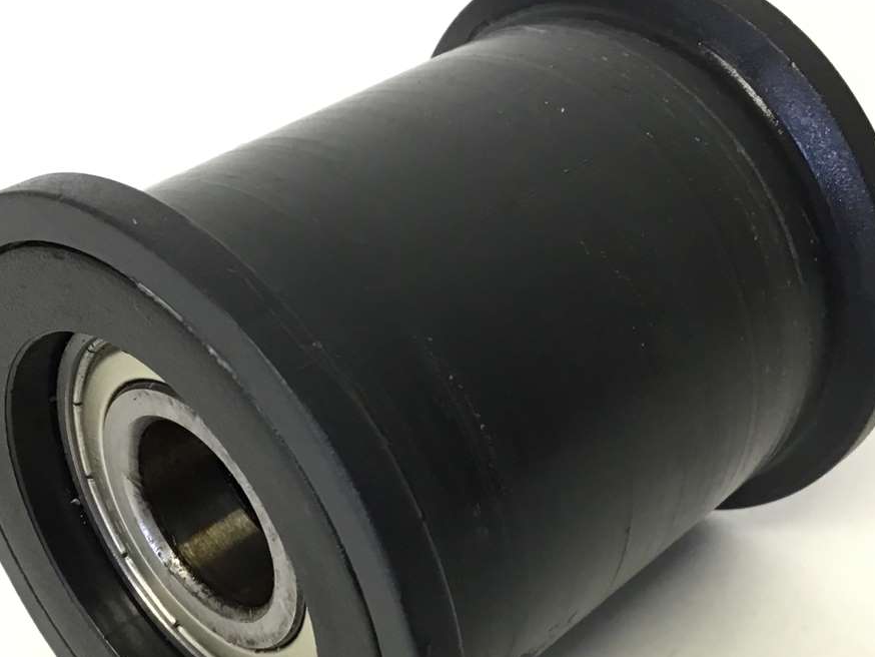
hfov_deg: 32.7
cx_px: 384
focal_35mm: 59
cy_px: 375
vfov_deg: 24.8
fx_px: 1492
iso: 40
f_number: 2.4
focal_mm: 3.3
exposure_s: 1/30
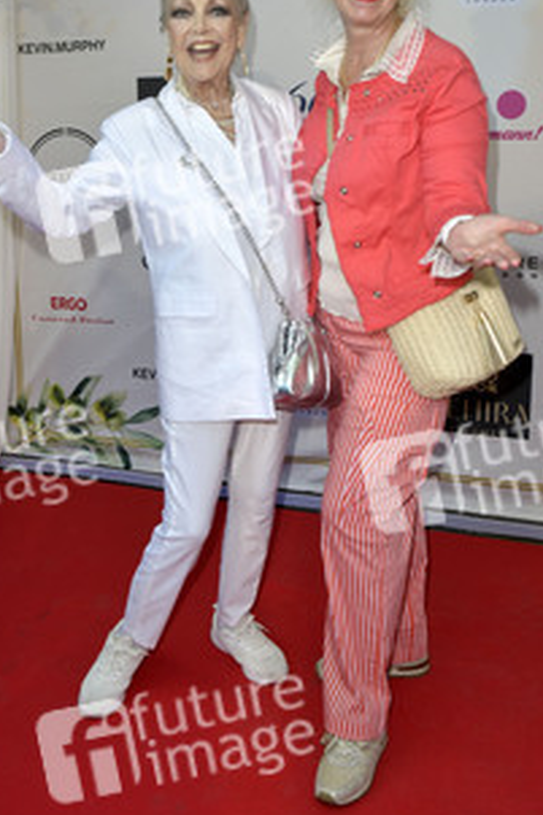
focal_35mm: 41
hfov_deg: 32.6
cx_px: 254
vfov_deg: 47.2
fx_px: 929
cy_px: 335
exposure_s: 1/200
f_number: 6.3
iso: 800
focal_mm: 31
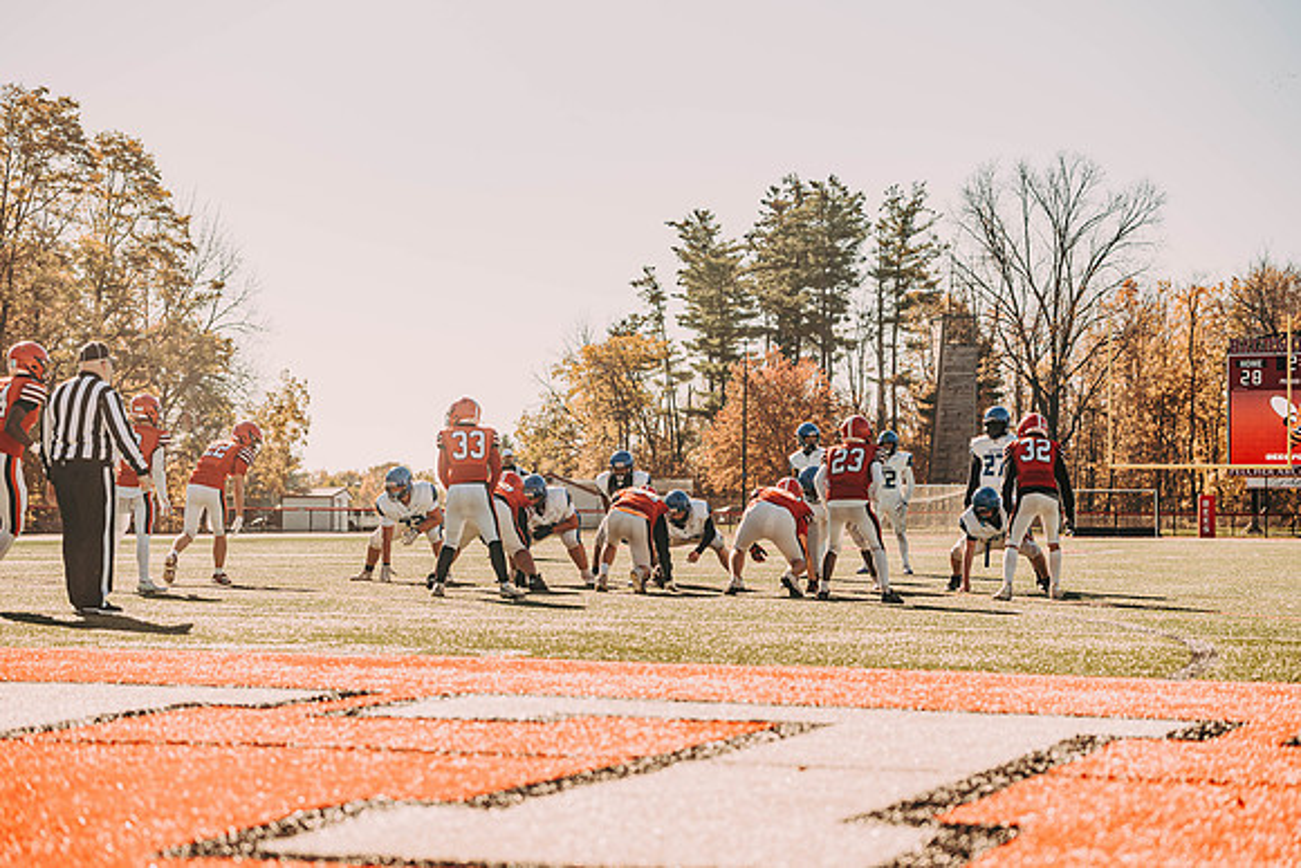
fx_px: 2633
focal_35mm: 73
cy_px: 434
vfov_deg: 18.7
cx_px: 665
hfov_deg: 27.8
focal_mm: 70
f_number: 3.2
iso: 250
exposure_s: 1/2500
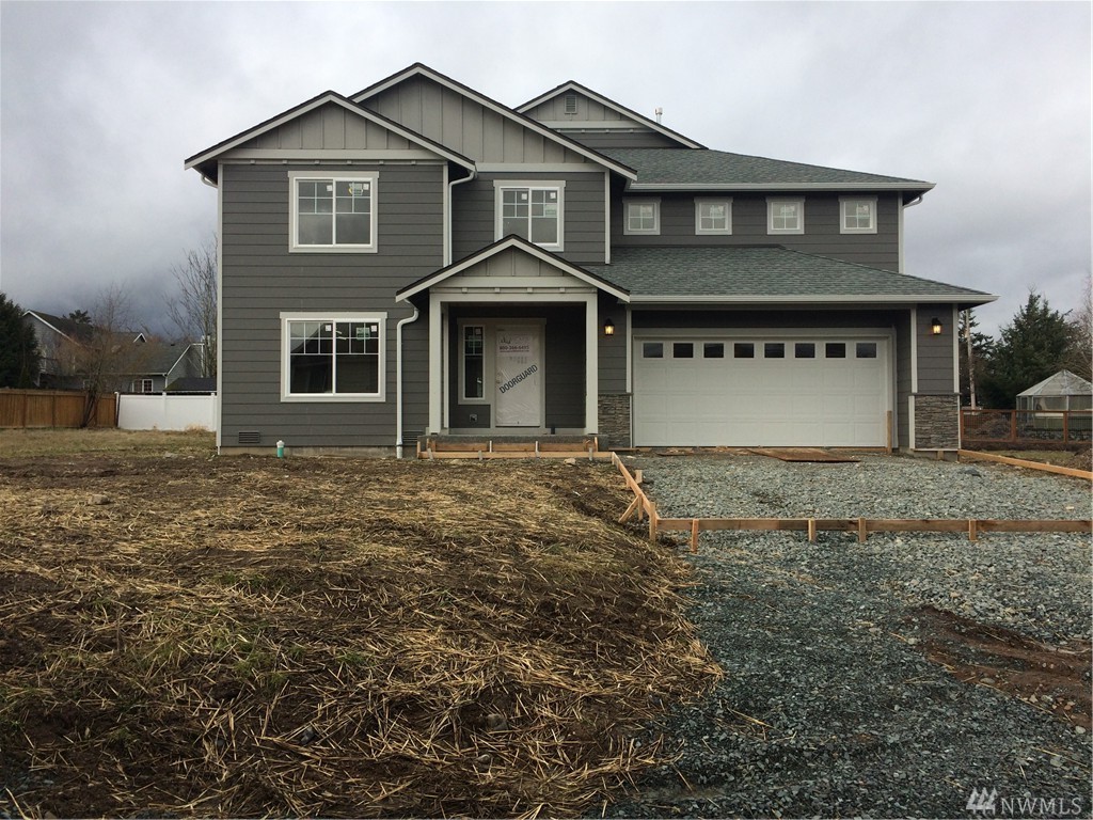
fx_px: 916
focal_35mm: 29
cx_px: 546
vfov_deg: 48.2
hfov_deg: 61.7
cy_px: 410
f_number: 2.2
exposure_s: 1/789
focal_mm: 4.15
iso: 32
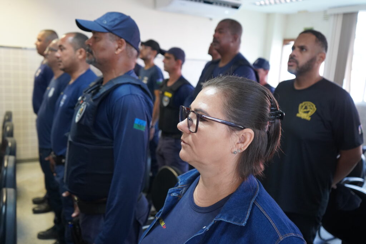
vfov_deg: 41.1
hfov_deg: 58.7
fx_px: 325
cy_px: 122
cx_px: 183
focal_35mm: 32
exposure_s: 1/160
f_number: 4
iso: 4000
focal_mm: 32
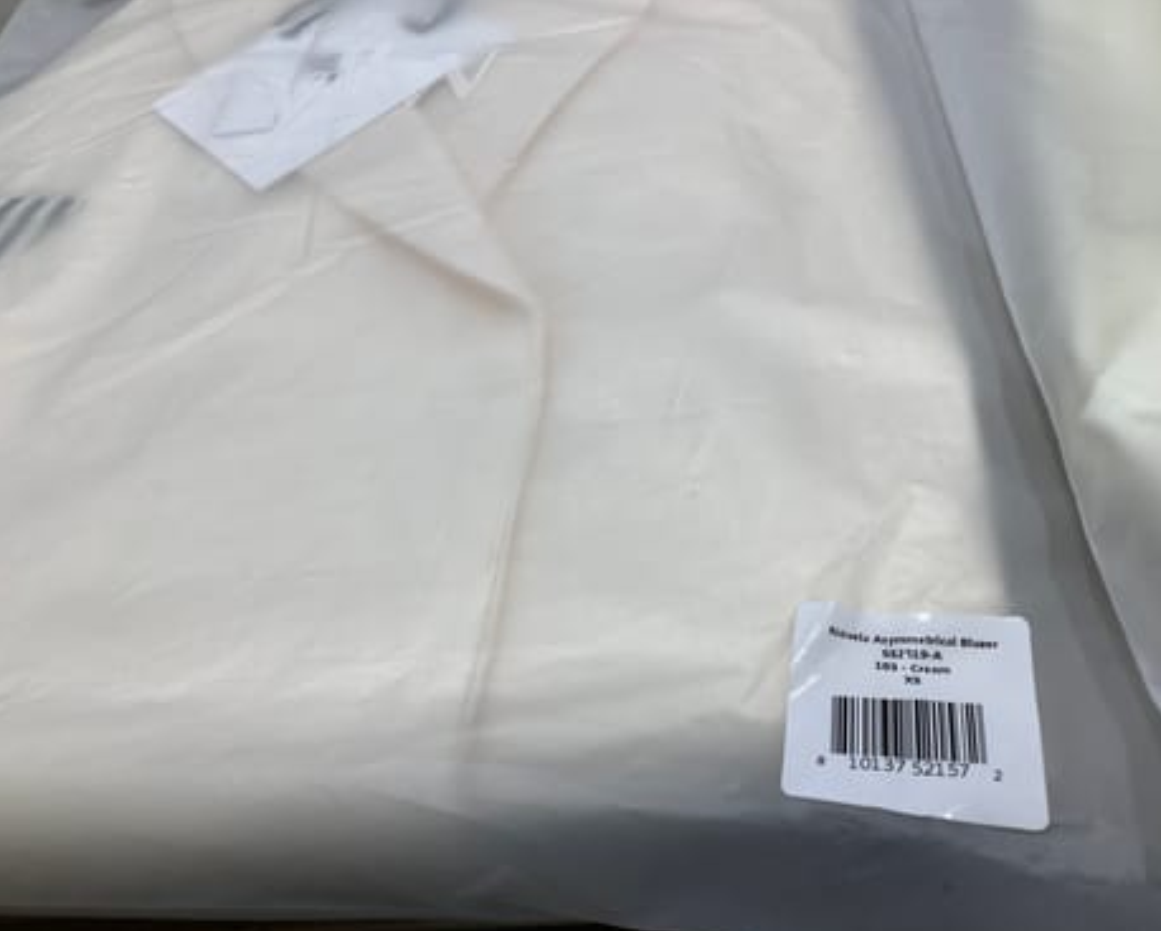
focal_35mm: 33
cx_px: 583
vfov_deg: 44.6
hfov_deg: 54.2
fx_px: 1135
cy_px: 468
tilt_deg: -47.2
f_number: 2.4
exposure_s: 1/100
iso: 25
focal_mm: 3.3
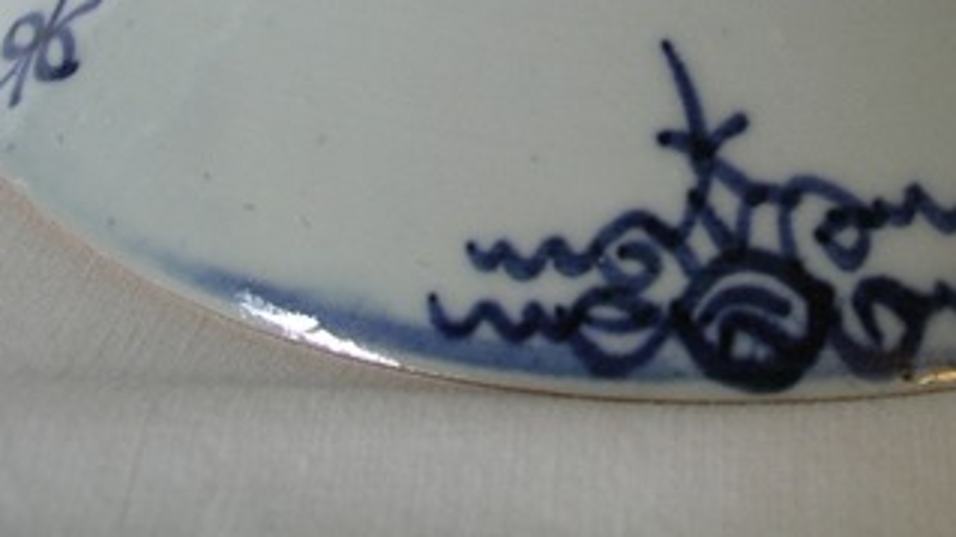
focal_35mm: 81
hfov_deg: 25.9
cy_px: -135
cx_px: 722
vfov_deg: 14.4
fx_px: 2052
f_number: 2.8
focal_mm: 7.8
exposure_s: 1/30
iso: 160
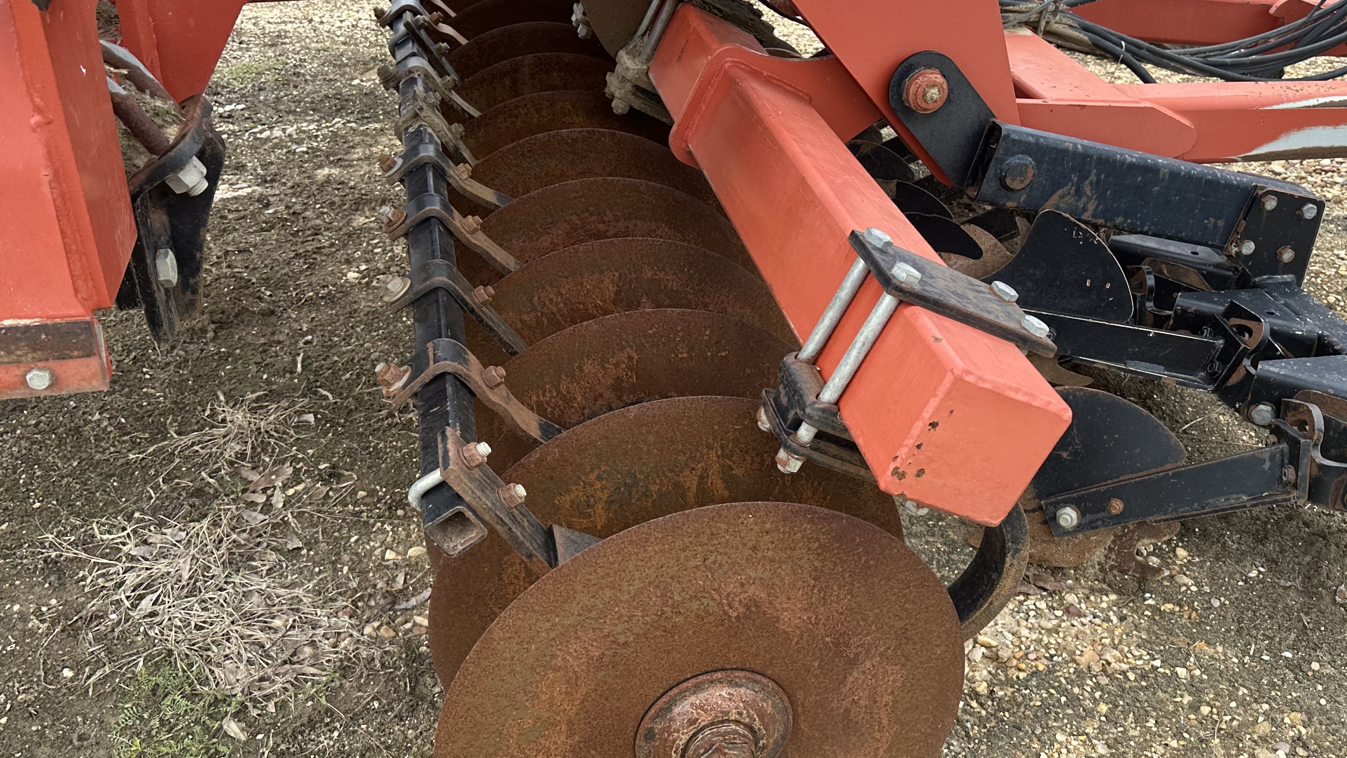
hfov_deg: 55.2
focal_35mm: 36
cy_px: 327
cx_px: 748
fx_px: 1286
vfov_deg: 32.8
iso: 80
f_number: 1.78
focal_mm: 6.86
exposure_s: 1/659
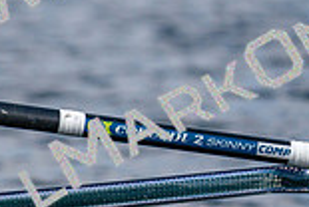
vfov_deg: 1.3
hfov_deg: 1.9
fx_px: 9408
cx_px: -249
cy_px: 103
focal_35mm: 1094
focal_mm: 293
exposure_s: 1/1600
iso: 250
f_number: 5.6
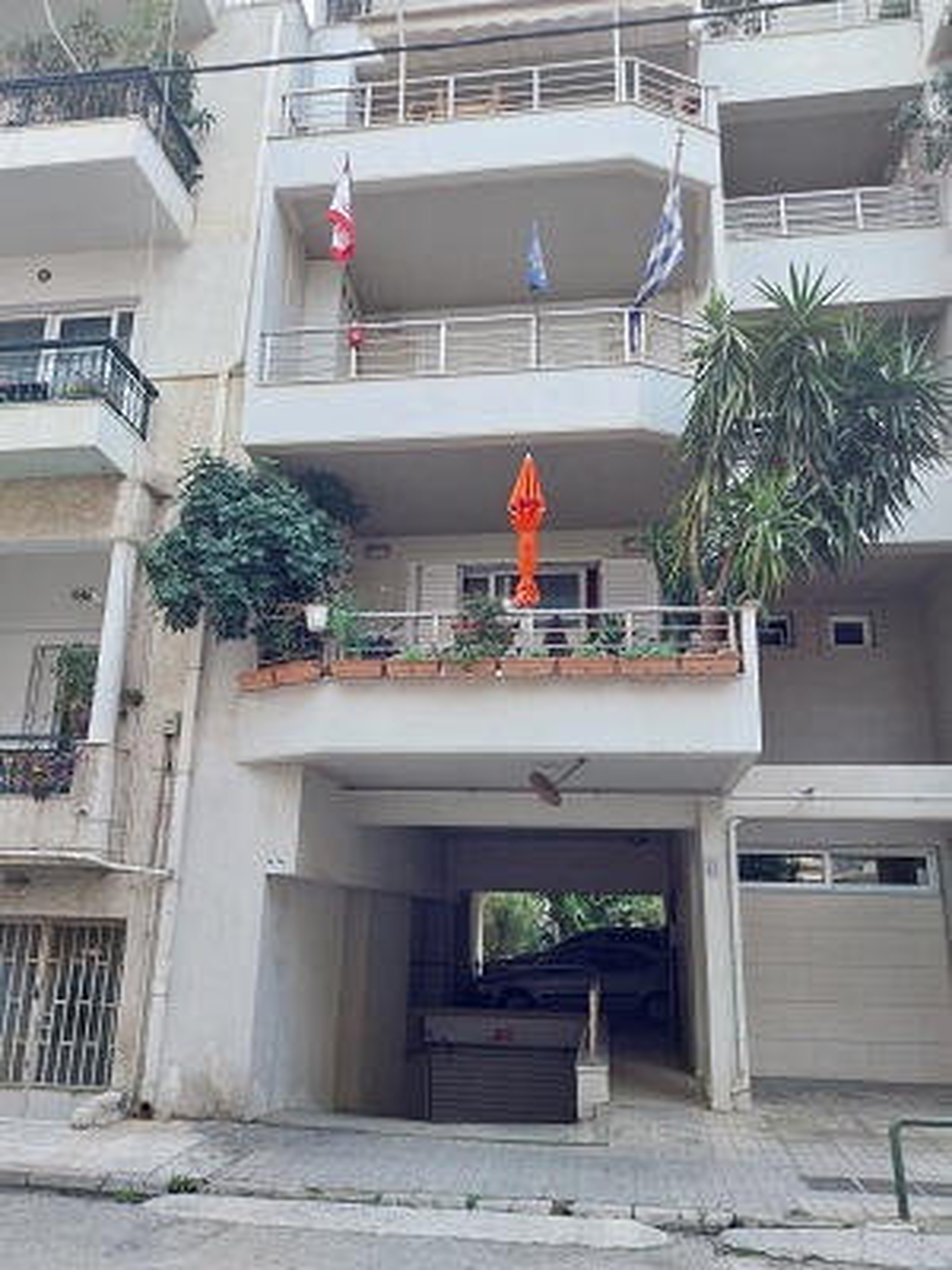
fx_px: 953
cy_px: 635
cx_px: 476
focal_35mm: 26
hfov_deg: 53.1
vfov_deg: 67.3
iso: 25
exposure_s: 1/210
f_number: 1.8
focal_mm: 4
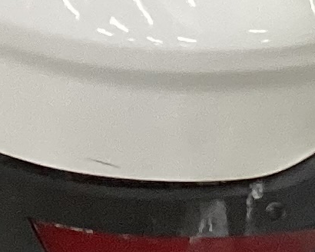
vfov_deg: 6.1
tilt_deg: -18.0
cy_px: -426
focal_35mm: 241
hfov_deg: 8.0
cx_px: 268
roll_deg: -0.2
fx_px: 2247
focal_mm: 3.3
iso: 160
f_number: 2.4
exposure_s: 1/60
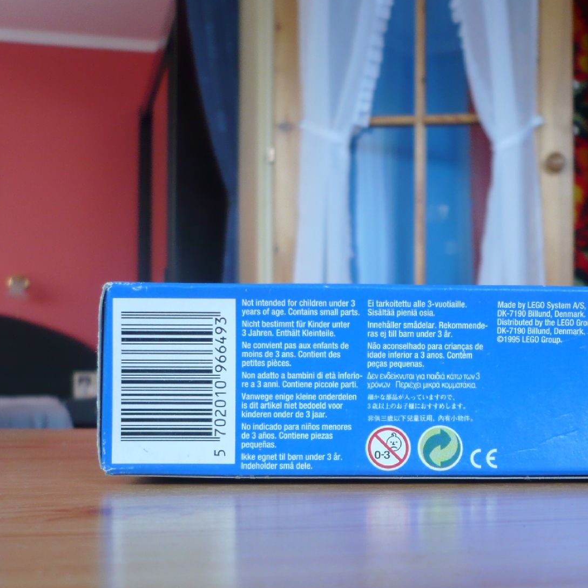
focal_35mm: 56
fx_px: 1076
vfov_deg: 30.3
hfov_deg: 30.4
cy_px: 393
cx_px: 368
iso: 100
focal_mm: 5.8
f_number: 2.8
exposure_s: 1/30
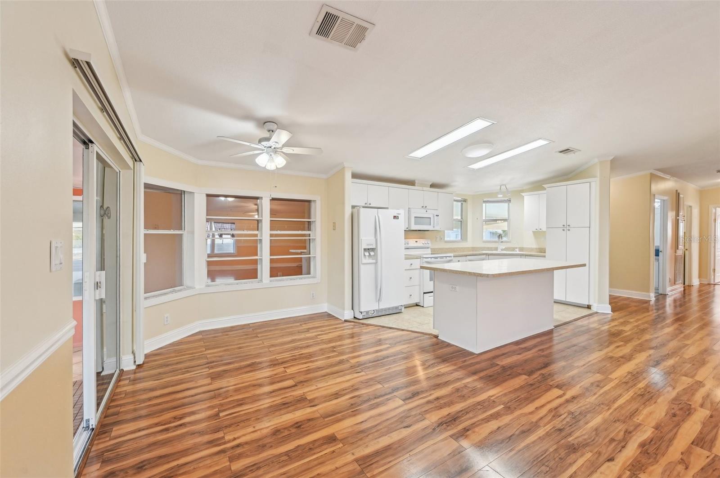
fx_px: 280
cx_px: 360
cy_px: 239
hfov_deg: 104.3
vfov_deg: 81.1
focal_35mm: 14
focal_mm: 14
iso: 400
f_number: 8
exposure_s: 1/30
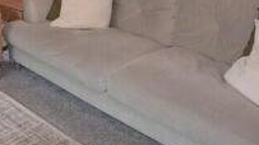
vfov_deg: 20.2
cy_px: -29
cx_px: 16
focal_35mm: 56
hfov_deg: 34.8
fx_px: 382
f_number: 4.2
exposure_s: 1/60
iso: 1000
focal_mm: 11
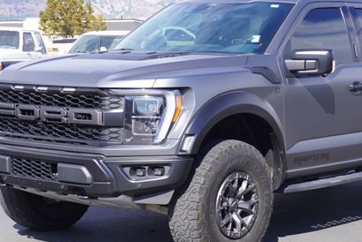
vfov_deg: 15.4
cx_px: 241
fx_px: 896
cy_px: 140
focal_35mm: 89
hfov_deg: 22.8
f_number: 9
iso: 100
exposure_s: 1/100
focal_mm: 38
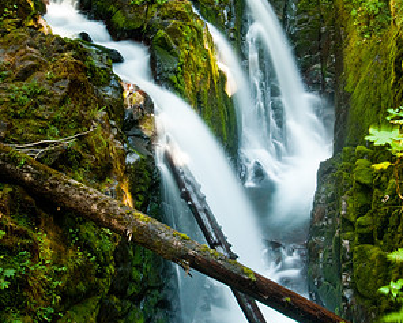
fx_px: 561
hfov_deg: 39.5
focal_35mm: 47
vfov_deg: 31.8
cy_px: 105
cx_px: 202
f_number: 22
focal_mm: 22
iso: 200
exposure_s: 10
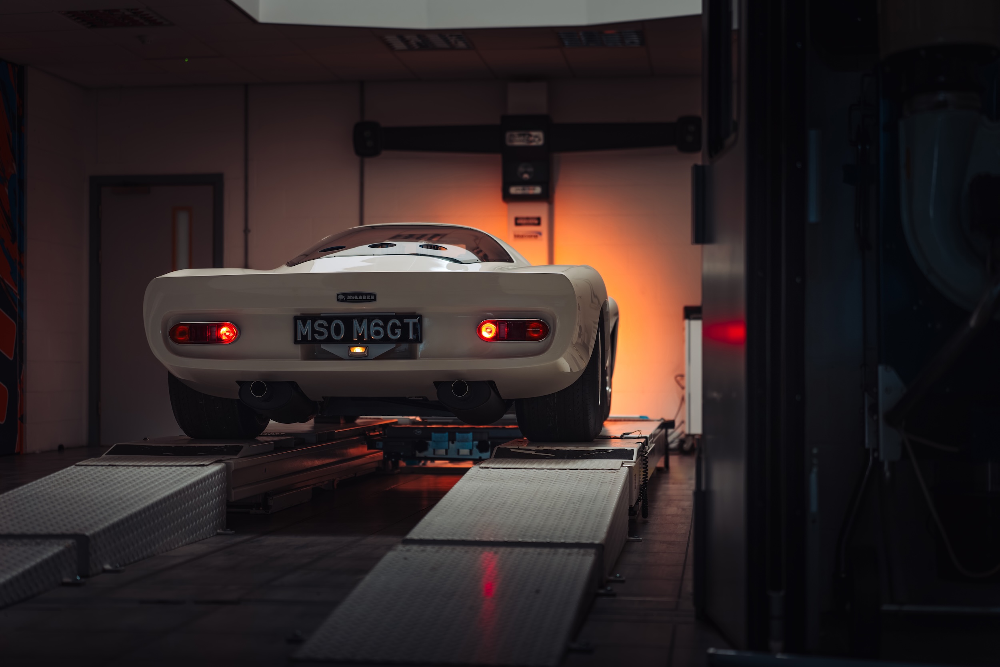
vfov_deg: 21.6
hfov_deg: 31.9
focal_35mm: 63
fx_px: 1750
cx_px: 500
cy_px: 334
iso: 400
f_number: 2
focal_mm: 63
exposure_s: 1/200
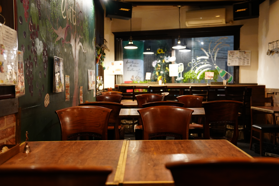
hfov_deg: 50.7
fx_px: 294
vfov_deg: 35.1
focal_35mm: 38
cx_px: 140
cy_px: 93
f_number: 2.8
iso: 2500
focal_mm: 38
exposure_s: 1/15
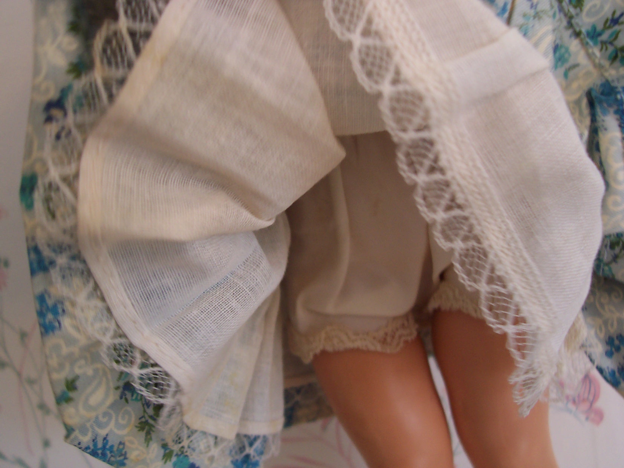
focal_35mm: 37
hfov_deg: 50.1
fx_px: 667
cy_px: 234
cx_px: 312
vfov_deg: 38.7
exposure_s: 1/45
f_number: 2.8
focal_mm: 5.6
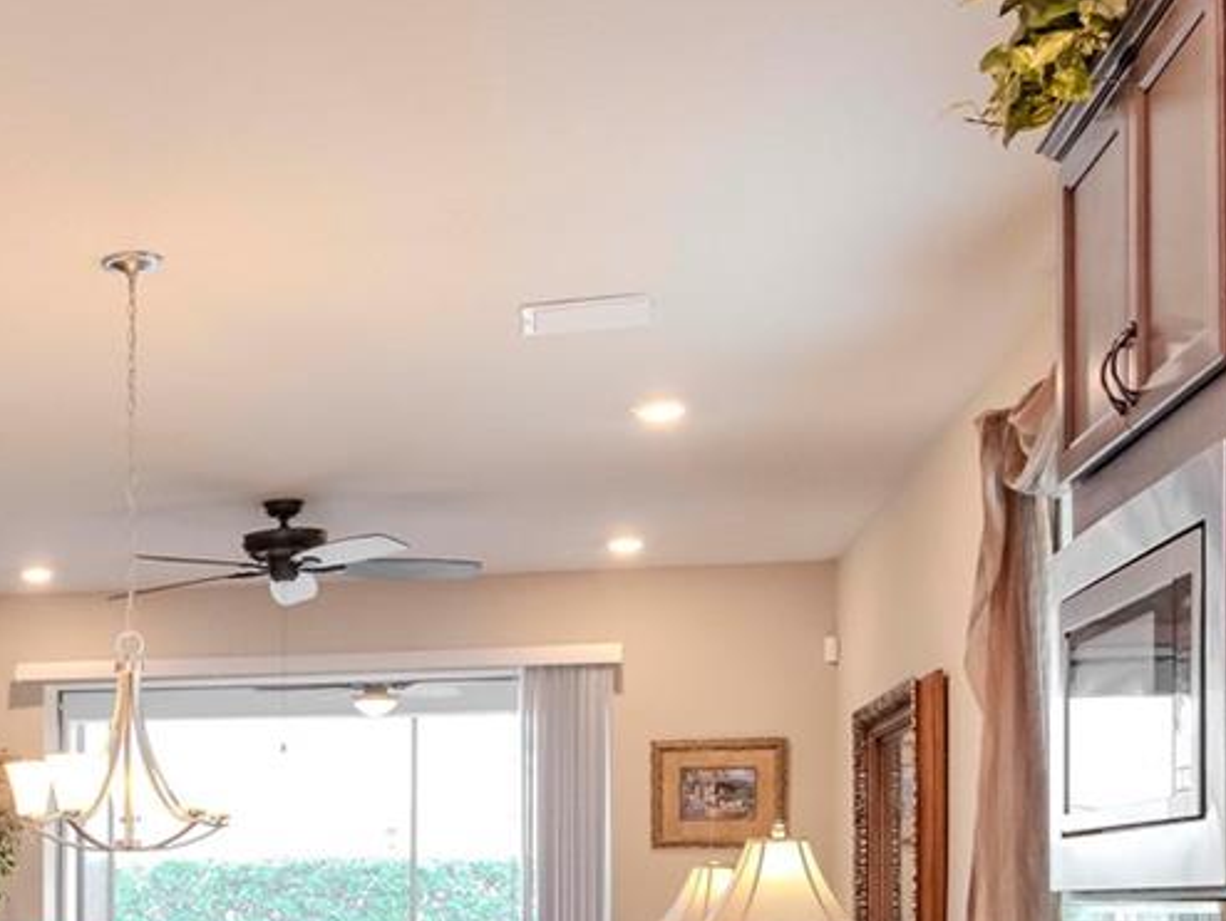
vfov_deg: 25.1
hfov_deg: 30.2
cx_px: -169
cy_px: 881
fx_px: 1984
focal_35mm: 56
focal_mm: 12
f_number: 6.3
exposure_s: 1/40
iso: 1000
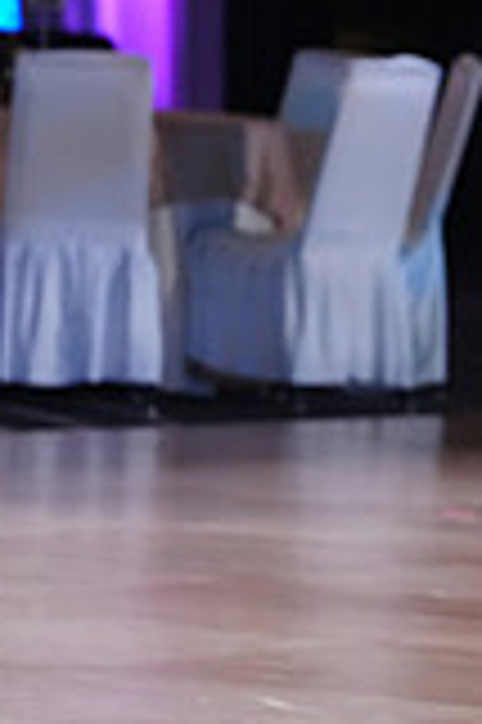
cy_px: 272
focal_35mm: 432
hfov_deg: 3.1
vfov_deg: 4.8
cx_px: 1059
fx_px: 8694
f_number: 4
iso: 3200
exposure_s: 1/400
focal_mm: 120
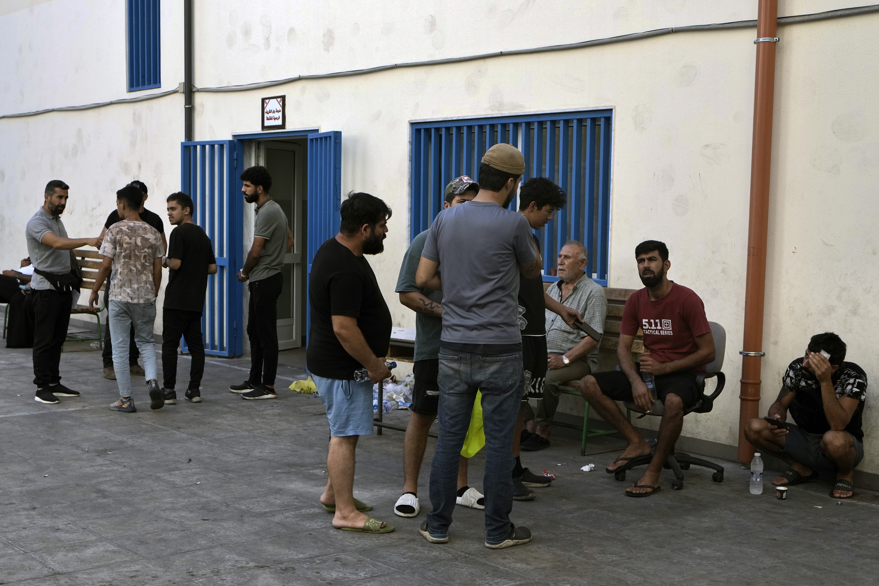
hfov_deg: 54.4
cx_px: 440
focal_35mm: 35
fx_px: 855
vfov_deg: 37.9
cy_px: 293
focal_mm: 35
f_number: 5
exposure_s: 1/1250
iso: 500
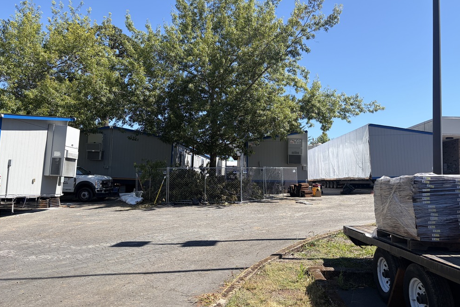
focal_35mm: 28
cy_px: 152
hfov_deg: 65.5
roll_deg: -2.3
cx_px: 234
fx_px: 358
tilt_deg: +4.8
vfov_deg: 46.4
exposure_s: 1/2364
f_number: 1.6
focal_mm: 5.96
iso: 50
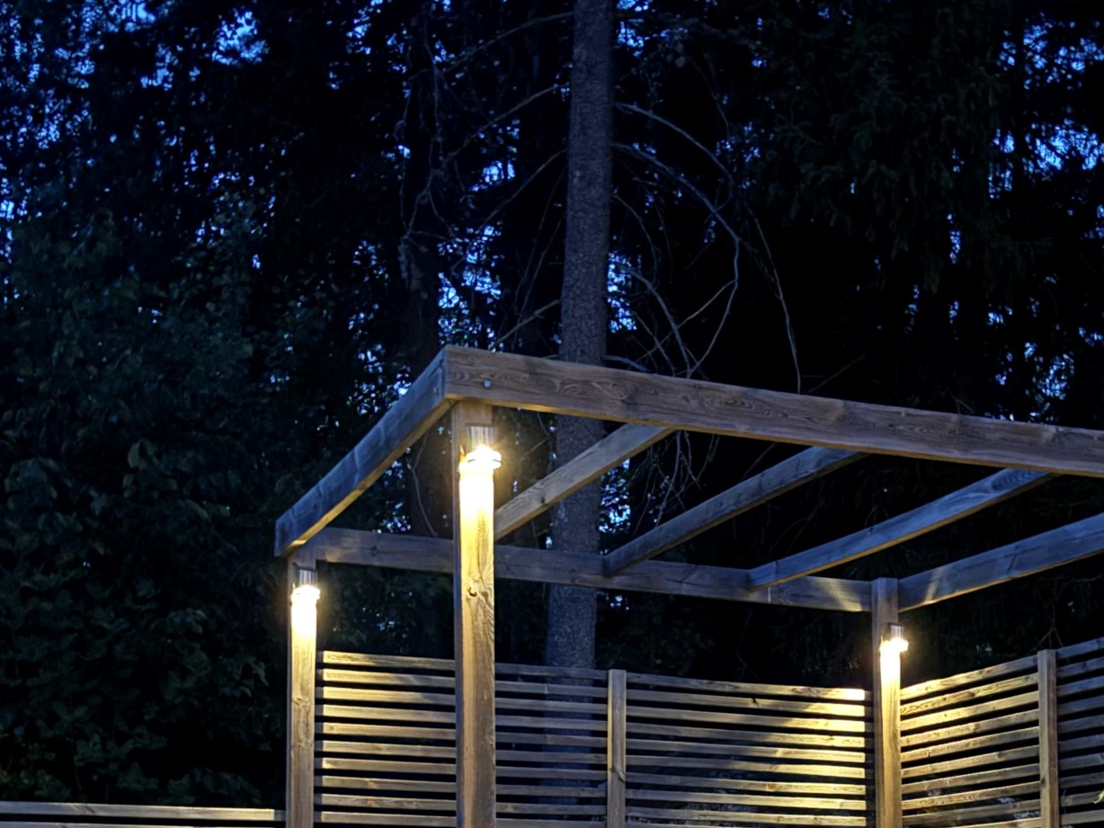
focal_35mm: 61
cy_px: 800
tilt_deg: +4.5
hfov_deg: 31.5
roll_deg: -1.1
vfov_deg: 23.2
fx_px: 1945
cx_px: 726
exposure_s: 1/2
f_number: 1.6
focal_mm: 5.96
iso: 1600
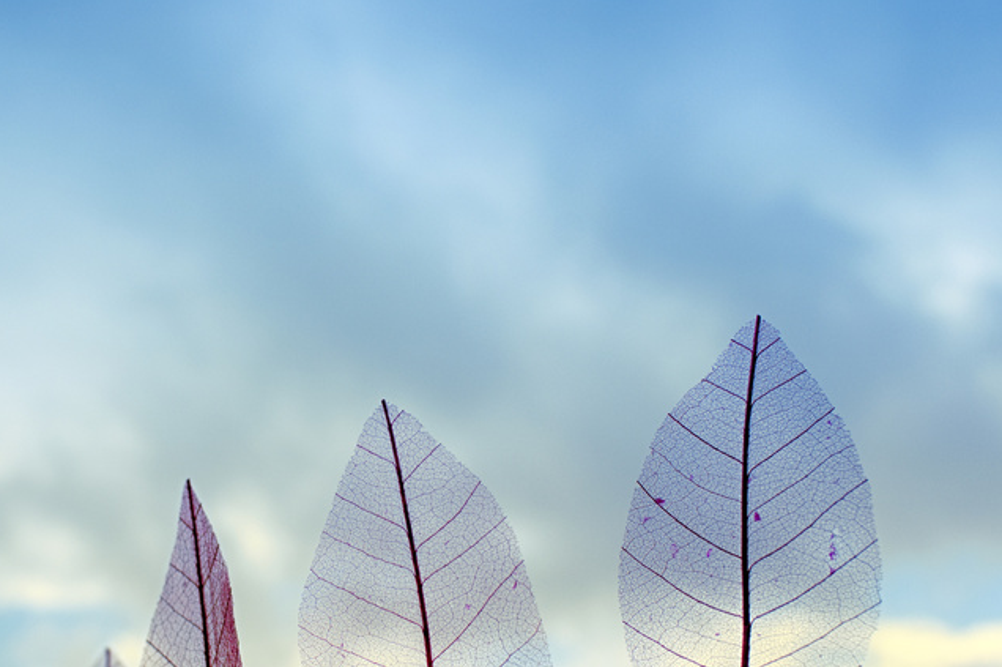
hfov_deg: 30.4
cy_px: 497
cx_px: 354
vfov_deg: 20.4
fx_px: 1836
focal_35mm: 66
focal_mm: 28
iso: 200
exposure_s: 1/2500
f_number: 5.6
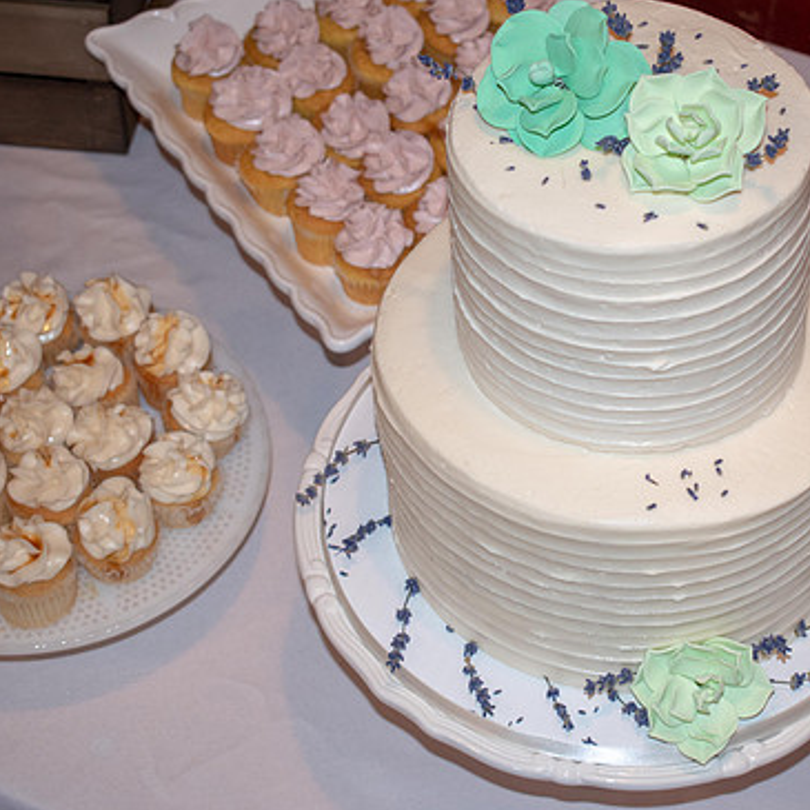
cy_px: 404
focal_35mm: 81
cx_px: 586
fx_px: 2144
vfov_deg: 21.4
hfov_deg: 21.2
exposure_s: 1/60
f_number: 4.8
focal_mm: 40
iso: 800
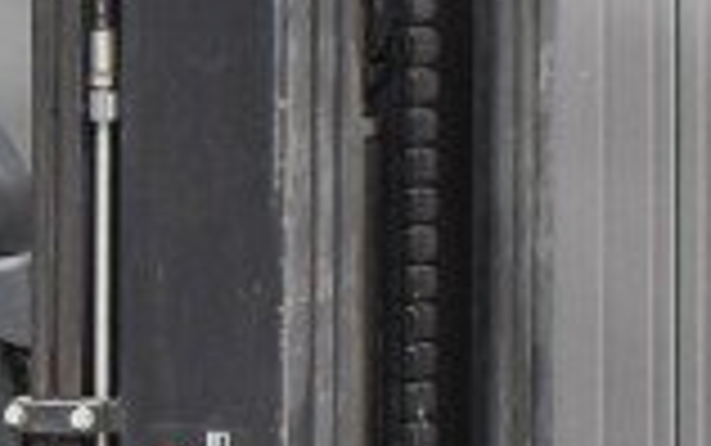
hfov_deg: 8.0
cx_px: -405
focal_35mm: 255
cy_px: 216
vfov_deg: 5.2
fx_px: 4945
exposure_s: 1/20
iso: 1600
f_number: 5.6
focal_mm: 22
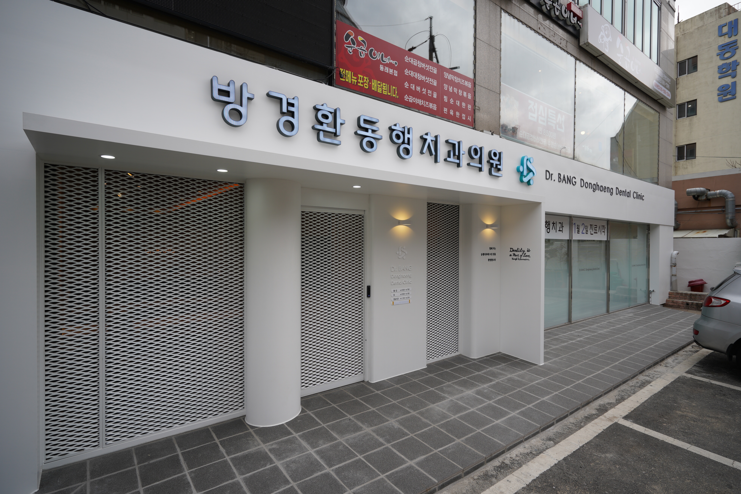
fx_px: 370
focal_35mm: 18
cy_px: 247
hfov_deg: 90.0
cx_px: 370
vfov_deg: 67.4
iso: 100
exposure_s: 1/100
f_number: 5.6
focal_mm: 18
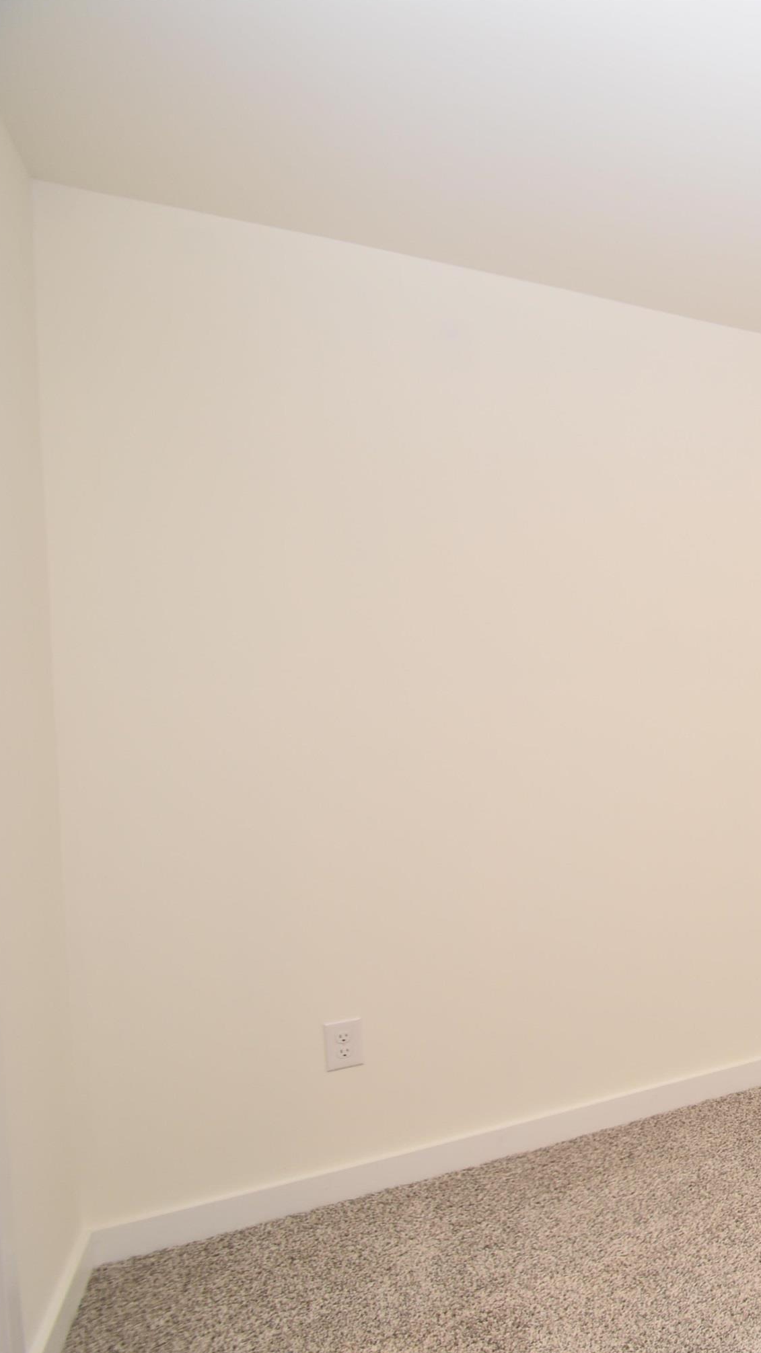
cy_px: 685
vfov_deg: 76.3
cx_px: 1023
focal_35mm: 24
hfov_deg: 33.0
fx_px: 861
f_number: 4
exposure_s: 1/60
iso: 200
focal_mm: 10
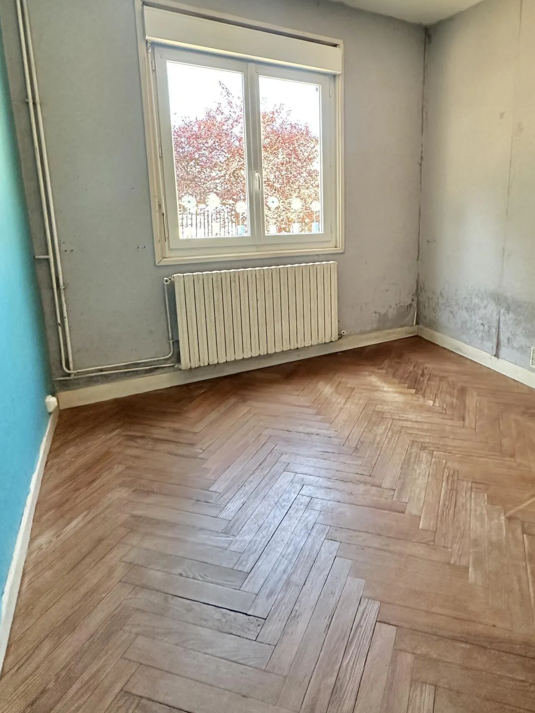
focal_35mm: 21
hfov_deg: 61.0
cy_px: 277
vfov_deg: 77.9
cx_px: 381
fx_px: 433
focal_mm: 2.22
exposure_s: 1/99
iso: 320
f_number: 2.2
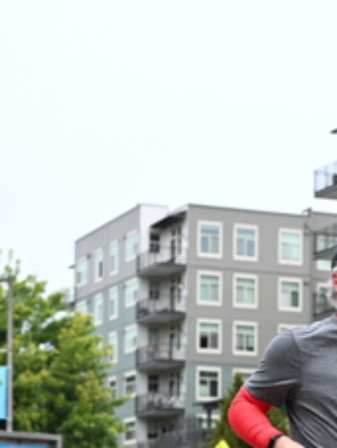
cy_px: 472
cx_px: 269
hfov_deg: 13.0
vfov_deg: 16.8
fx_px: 1476
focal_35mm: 114
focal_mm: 49
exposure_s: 1/800
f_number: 4
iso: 1600
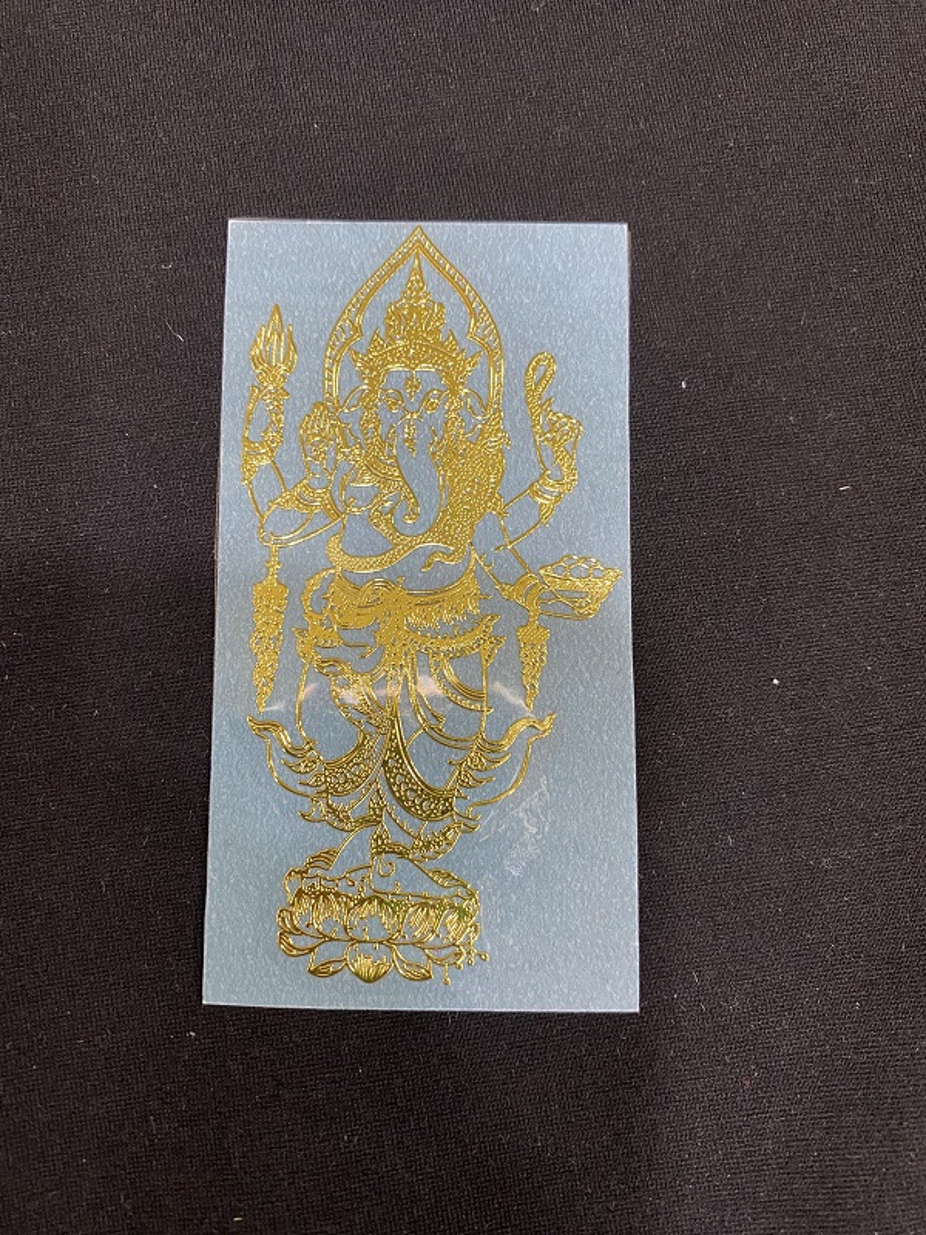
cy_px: 618
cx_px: 463
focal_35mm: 26
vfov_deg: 67.3
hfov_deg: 53.1
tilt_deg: -81.9
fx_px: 927
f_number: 1.8
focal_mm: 4.25
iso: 250
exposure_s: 1/50
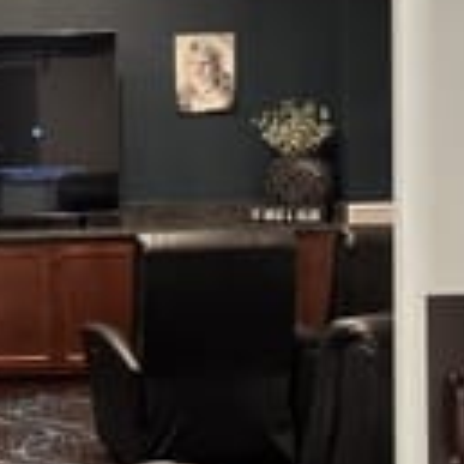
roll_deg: +2.2
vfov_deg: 18.3
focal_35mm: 95
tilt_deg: -3.9
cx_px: -112
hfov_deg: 17.3
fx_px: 1441
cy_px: 214
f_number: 1.6
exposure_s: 1/60
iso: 400
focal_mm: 5.1
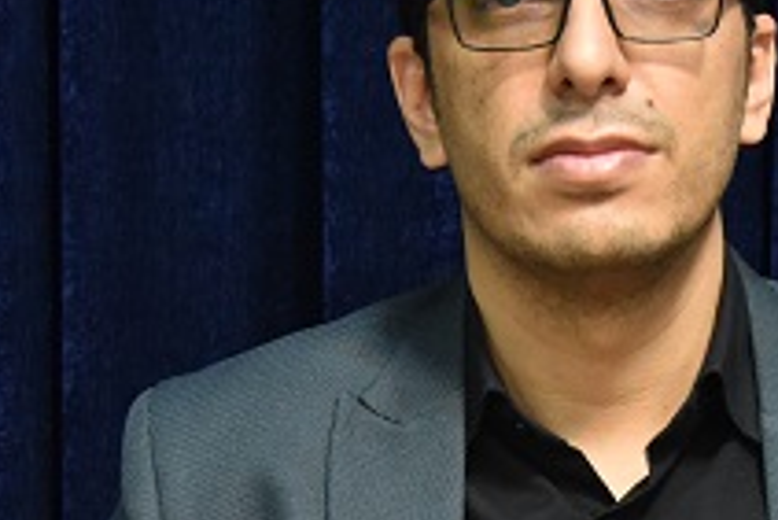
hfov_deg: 13.2
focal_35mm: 151
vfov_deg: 9.1
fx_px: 3265
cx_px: 970
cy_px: 463
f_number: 9
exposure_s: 1/100
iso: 6400
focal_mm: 48
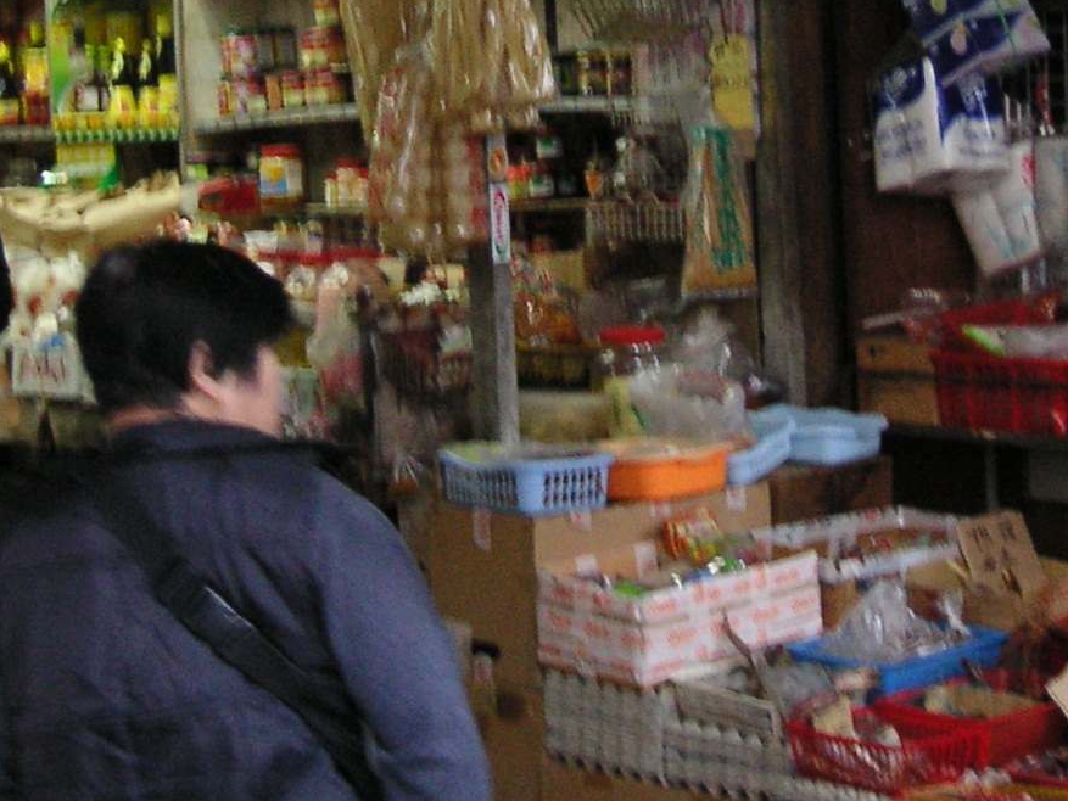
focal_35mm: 108
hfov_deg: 18.2
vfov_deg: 13.4
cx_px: 621
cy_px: -123
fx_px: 3333
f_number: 2.8
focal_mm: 6.1
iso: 100
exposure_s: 1/15
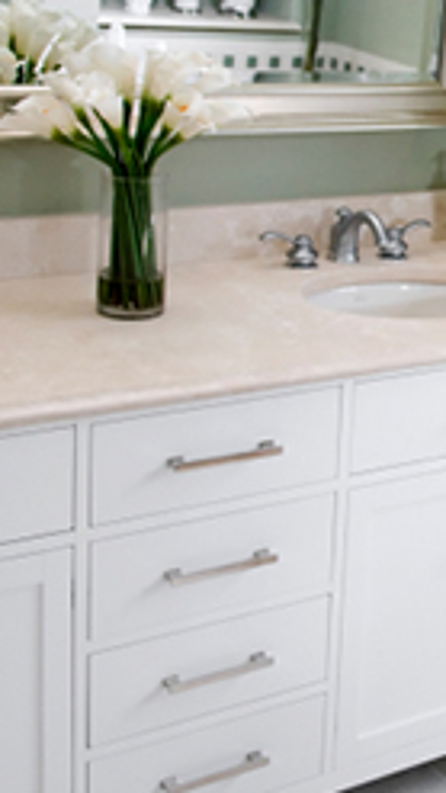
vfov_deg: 28.5
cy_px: 193
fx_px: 1534
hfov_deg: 15.2
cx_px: 693
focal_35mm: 73
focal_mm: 18
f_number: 3.5
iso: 200
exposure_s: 1/40
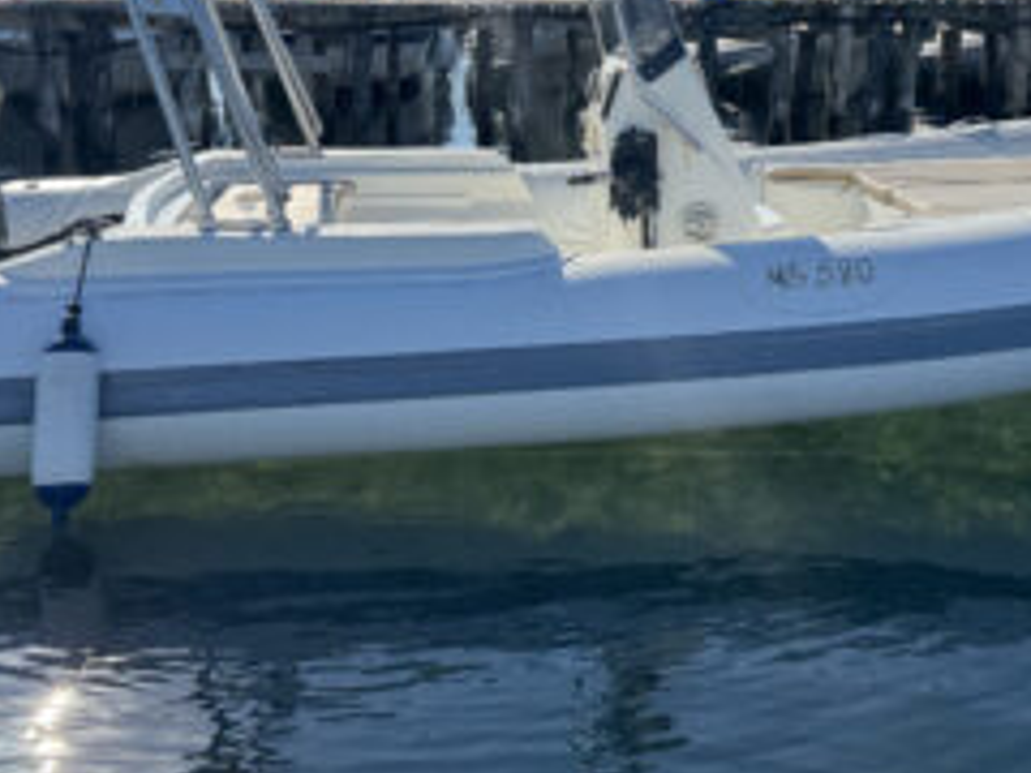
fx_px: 1430
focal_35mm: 48
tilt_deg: -9.9
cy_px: 228
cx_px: 567
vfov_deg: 29.9
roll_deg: -0.1
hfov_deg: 39.6
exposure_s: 1/4950
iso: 80
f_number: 1.78
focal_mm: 6.76
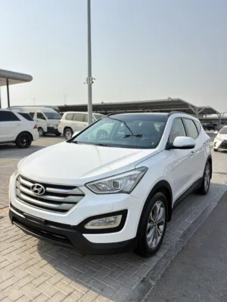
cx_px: 114
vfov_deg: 67.3
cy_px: 151
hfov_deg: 53.1
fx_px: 227
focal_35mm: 26
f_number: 1.6
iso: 50
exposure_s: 1/2451
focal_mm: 5.96
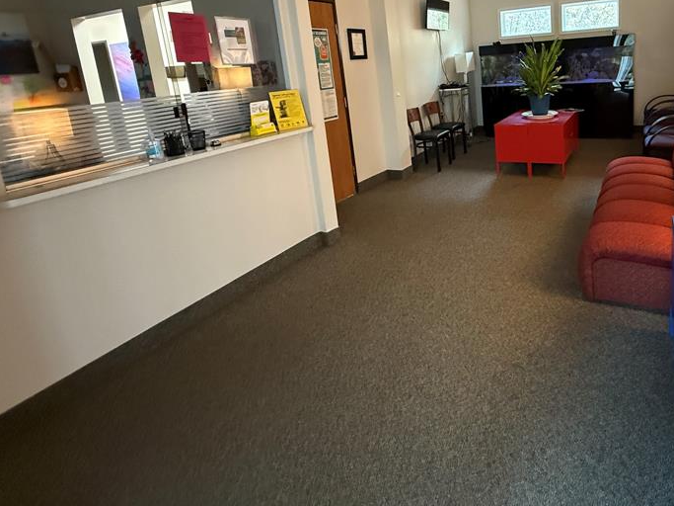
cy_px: 134
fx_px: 409
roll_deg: +4.2
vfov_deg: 60.4
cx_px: 472
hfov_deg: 75.4
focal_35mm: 21
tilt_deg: -10.3
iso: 1000
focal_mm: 2.22
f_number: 2.2
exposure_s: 1/40
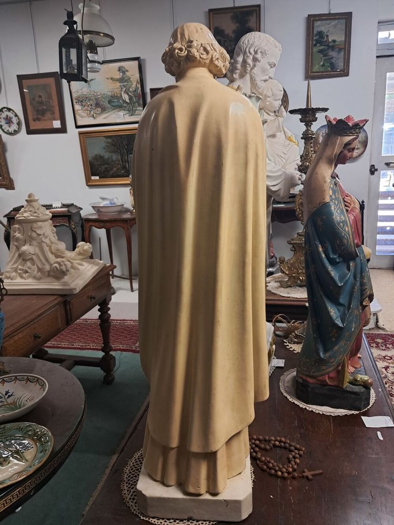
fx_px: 410
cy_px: 262
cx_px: 197
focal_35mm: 27
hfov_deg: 51.4
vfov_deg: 65.3
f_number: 1.8
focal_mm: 4
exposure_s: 1/50
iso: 200
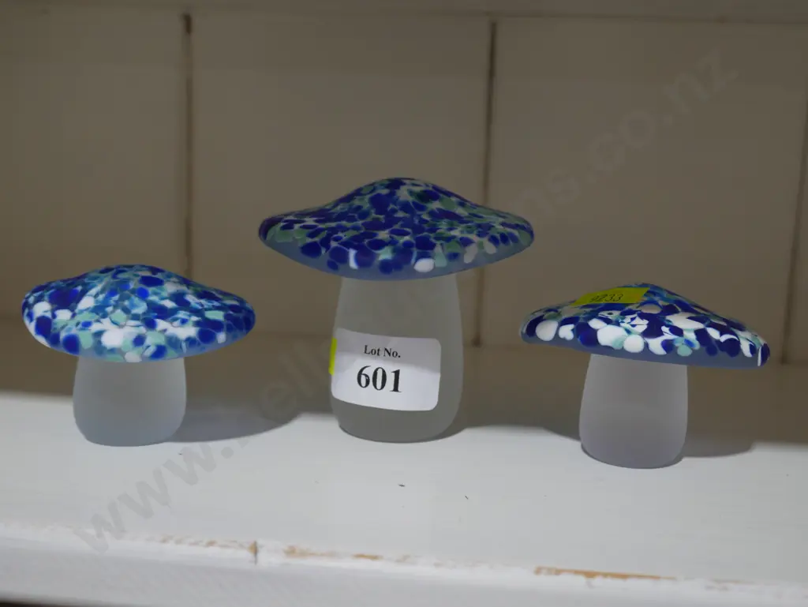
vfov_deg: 36.0
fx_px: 934
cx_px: 404
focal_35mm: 40
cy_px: 304
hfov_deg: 46.8
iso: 250
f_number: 4.4
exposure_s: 1/60
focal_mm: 20
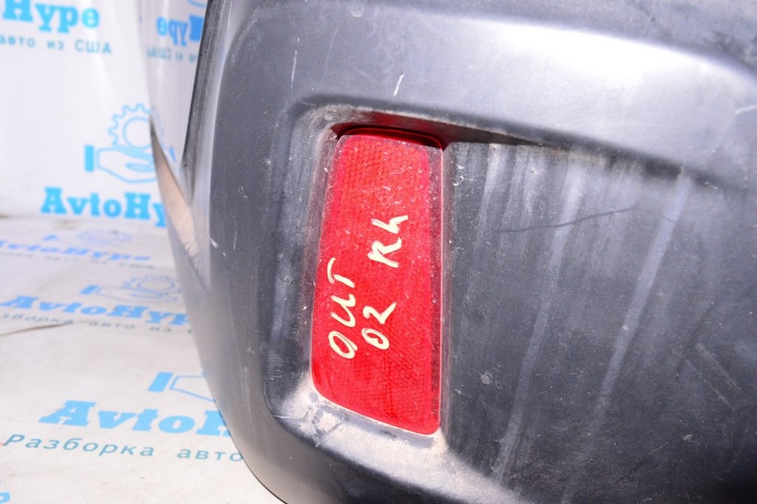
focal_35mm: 30
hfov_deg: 62.0
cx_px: 378
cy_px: 252
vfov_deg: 43.5
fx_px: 630
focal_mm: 20
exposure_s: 1/160
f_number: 8
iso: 1600
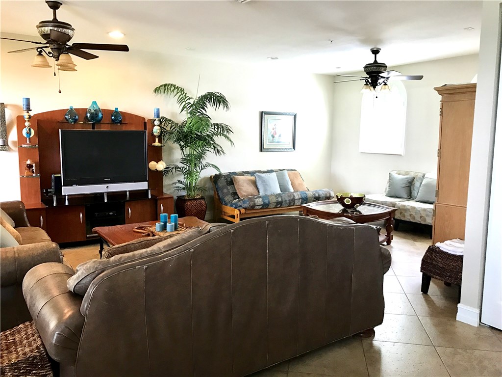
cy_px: 188
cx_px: 251
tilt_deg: -7.4
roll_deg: -0.9
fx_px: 406
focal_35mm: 28
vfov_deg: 49.7
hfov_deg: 63.4
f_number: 1.8
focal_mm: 3.99
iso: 40
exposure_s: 1/17
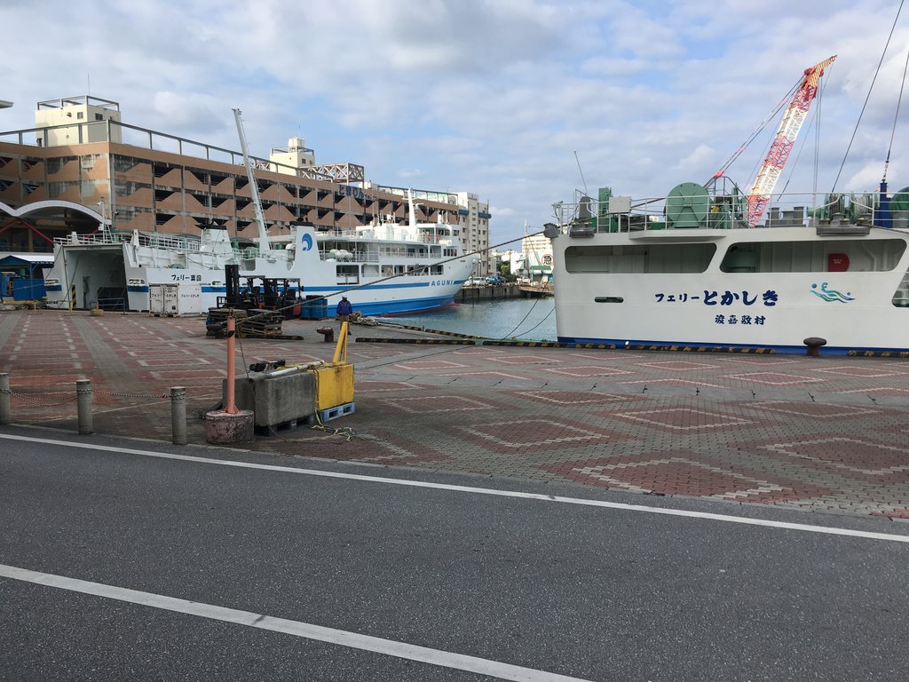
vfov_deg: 48.2
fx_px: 762
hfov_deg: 61.7
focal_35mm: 29
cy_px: 341
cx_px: 454
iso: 25
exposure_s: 1/1115
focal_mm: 4.15
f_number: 2.2
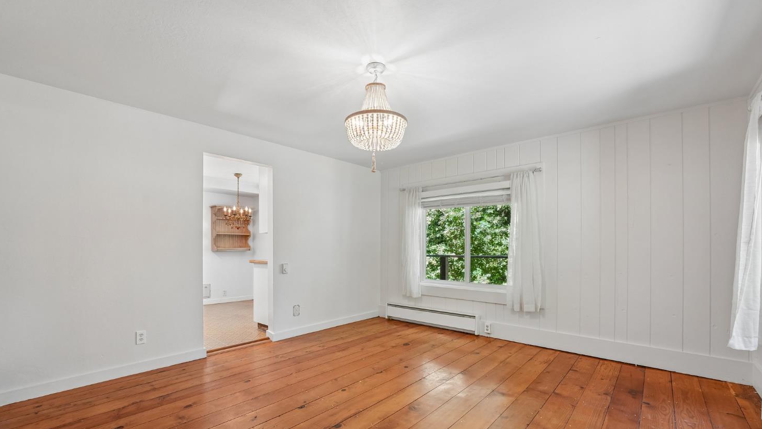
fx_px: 303
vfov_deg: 70.4
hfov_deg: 103.0
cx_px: 384
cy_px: 233
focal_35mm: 15
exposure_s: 1/15
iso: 640
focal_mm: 14
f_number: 9
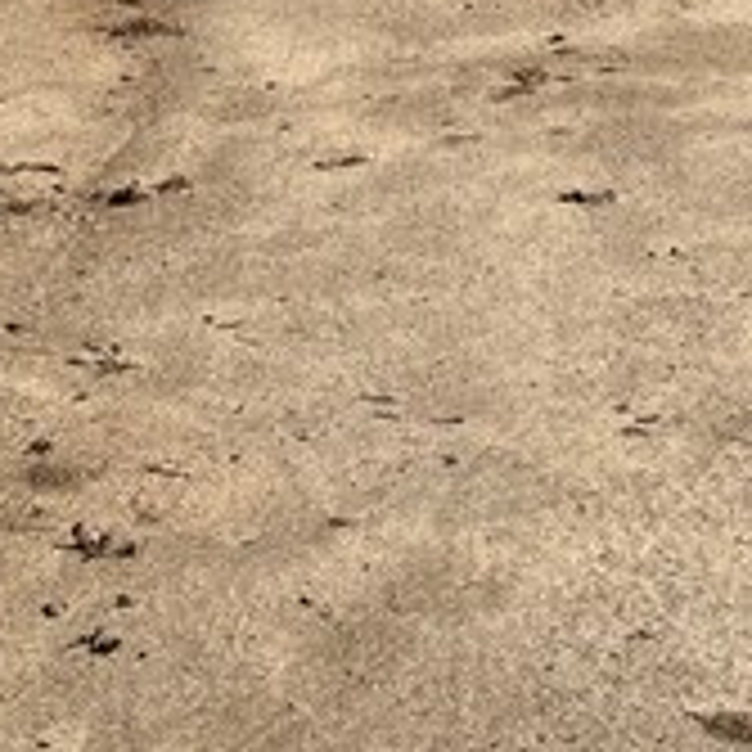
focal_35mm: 130
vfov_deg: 12.5
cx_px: 567
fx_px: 3195
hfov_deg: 13.4
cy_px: -518
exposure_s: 1/7937
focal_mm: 6.76
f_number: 1.78
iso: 80
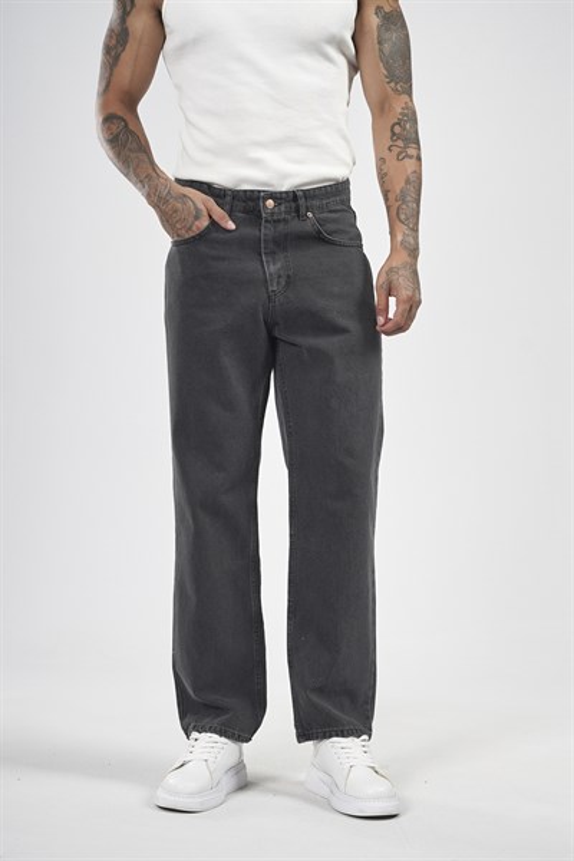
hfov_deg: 18.2
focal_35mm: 75
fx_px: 1794
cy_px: 430
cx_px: 287
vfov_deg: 27.0
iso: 100
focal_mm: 50
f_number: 6.3
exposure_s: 1/160
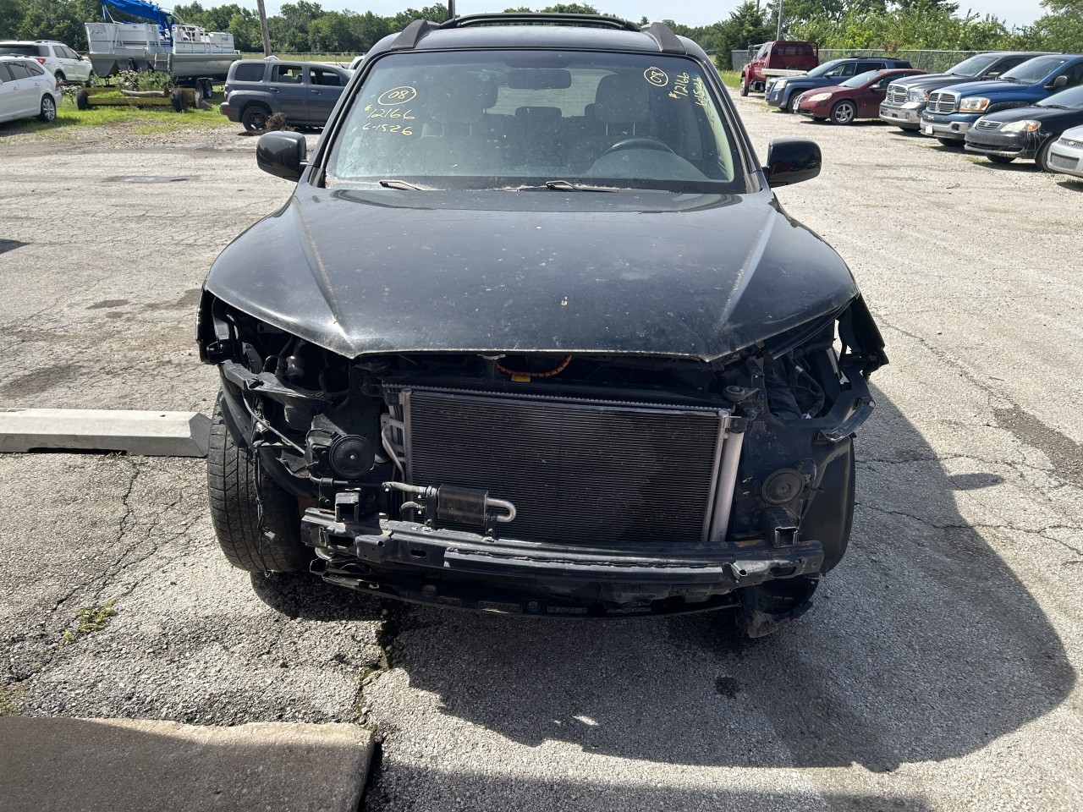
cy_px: 406
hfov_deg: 67.3
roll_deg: +0.2
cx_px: 542
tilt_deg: -23.1
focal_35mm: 26
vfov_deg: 53.1
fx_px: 813
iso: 50
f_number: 1.5
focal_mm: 5.7
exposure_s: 1/2123
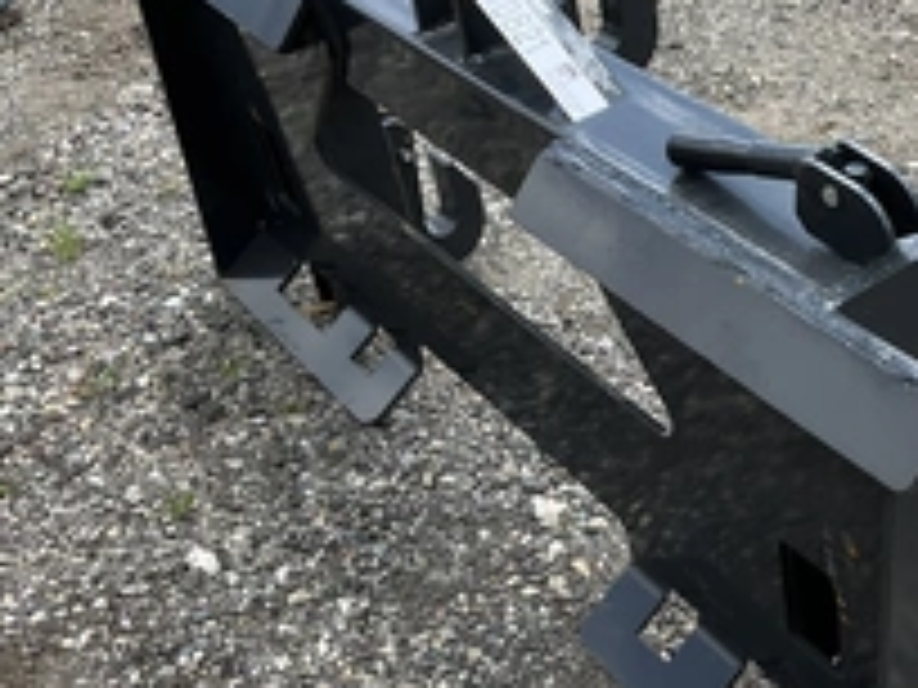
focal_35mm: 57
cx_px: 680
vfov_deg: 25.6
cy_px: 405
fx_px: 1512
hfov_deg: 33.2
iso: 25
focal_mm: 3
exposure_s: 1/719
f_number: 1.8
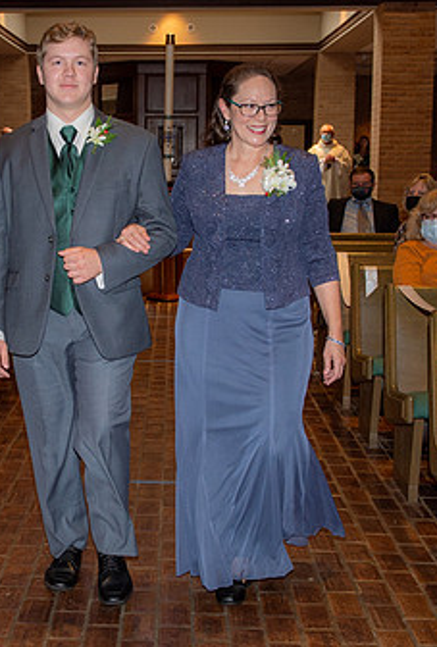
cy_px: 322
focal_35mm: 70
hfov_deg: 19.5
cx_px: 97
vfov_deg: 28.7
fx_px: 1263
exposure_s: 1/160
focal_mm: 32
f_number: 5.6
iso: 1250
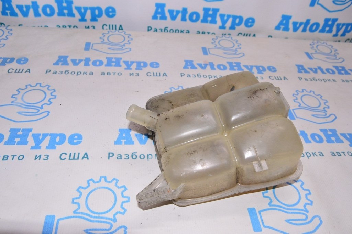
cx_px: 176
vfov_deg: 43.5
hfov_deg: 62.0
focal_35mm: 30
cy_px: 117
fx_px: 293
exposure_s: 1/200
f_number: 8
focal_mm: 20
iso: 1600
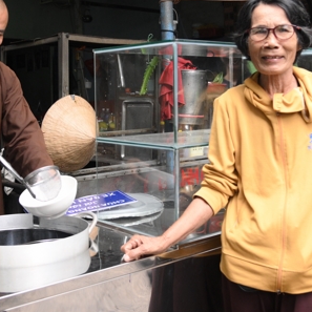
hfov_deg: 32.7
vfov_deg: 32.6
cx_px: 120
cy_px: 116
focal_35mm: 52
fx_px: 530
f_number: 4
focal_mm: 28
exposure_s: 1/640
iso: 2500
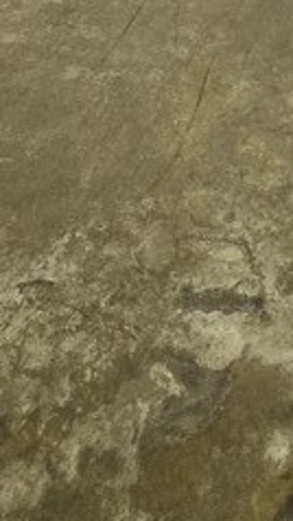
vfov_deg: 20.9
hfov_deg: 19.0
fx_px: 842
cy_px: -451
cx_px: 313
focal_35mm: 61
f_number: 2.2
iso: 200
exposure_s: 1/60
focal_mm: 1.7
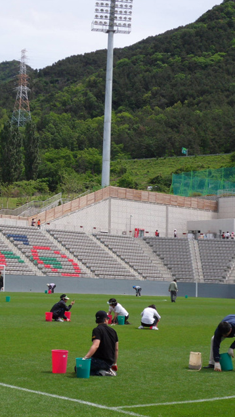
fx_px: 841
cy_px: 208
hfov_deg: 15.8
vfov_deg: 27.9
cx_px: 38
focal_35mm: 76
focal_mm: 9.1
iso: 80
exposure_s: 1/125
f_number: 10.1
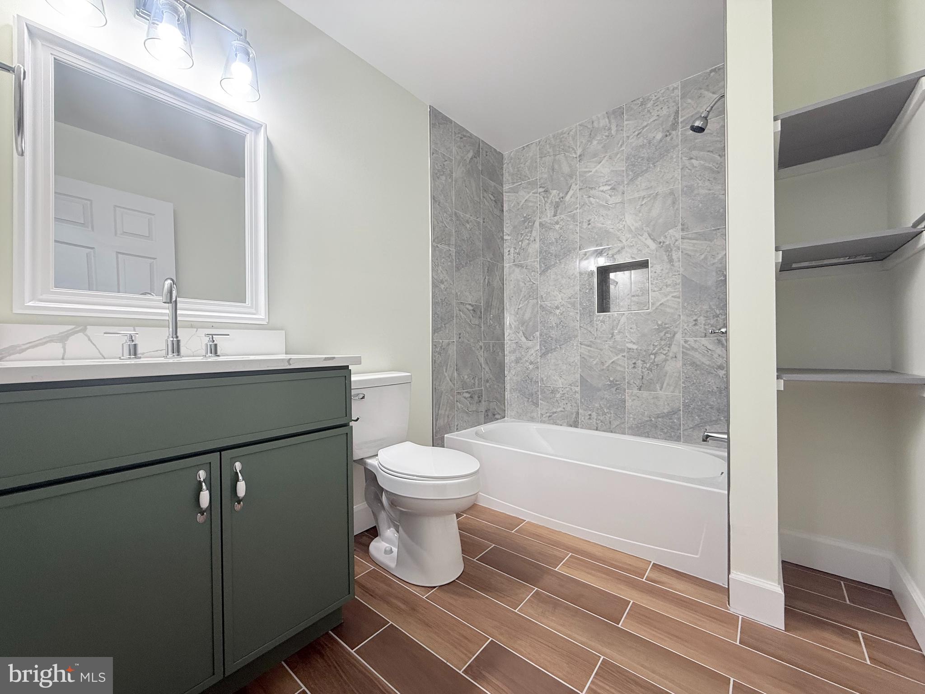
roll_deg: +0.4
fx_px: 374
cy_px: 347
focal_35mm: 14
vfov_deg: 85.7
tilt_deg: +1.7
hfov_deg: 102.1
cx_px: 462
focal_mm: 2.22
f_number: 2.2
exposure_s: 1/120
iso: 125
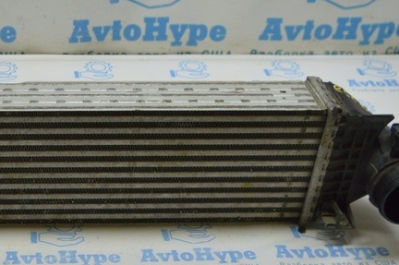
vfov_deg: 21.2
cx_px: 18
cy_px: 145
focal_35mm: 64
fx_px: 709
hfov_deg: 29.7
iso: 400
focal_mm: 18
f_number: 3.5
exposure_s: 1/100
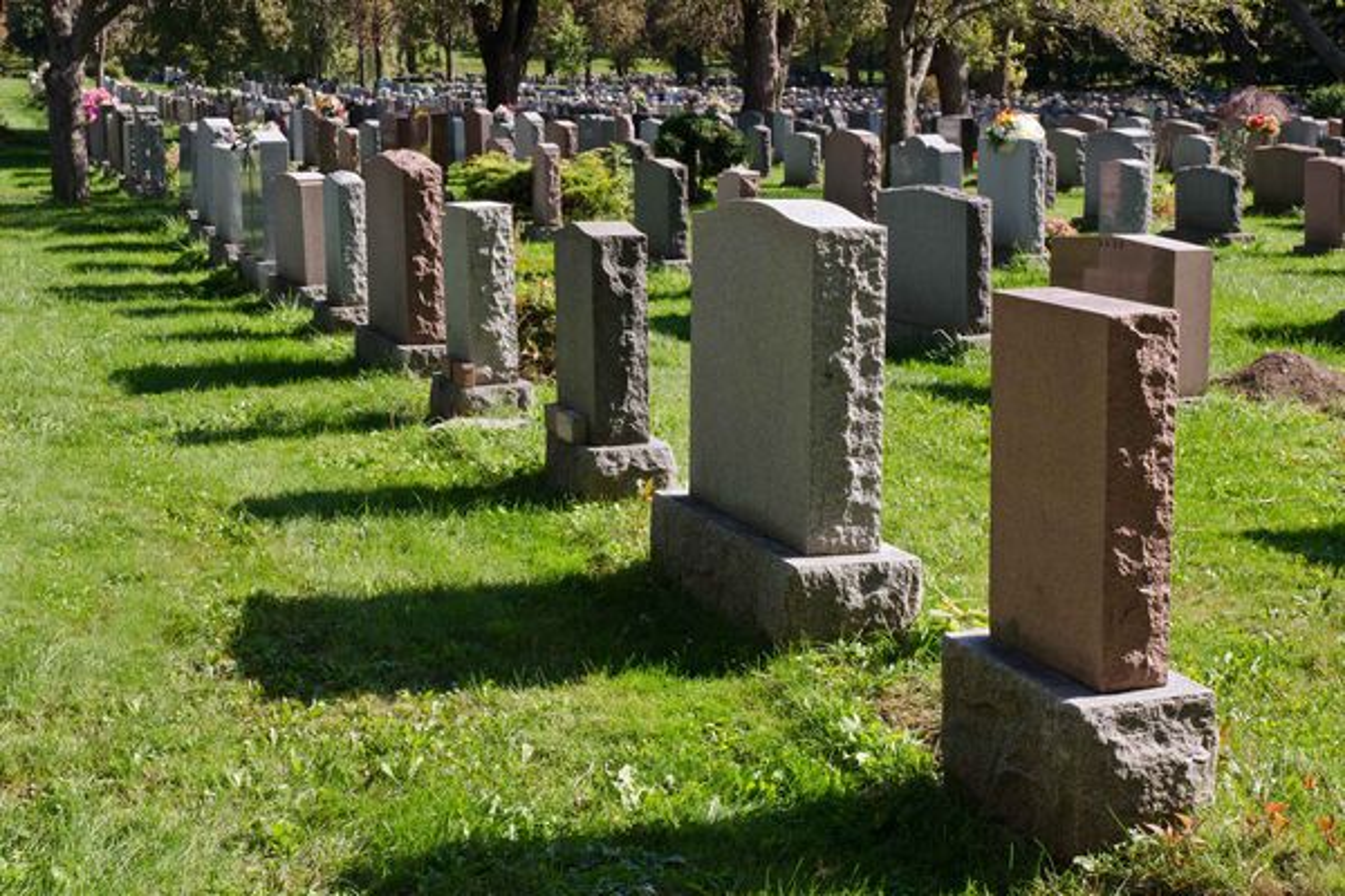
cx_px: 672
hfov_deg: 35.1
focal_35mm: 57
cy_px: 448
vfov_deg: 23.8
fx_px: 2129
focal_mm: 38
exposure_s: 1/90
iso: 100
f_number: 8
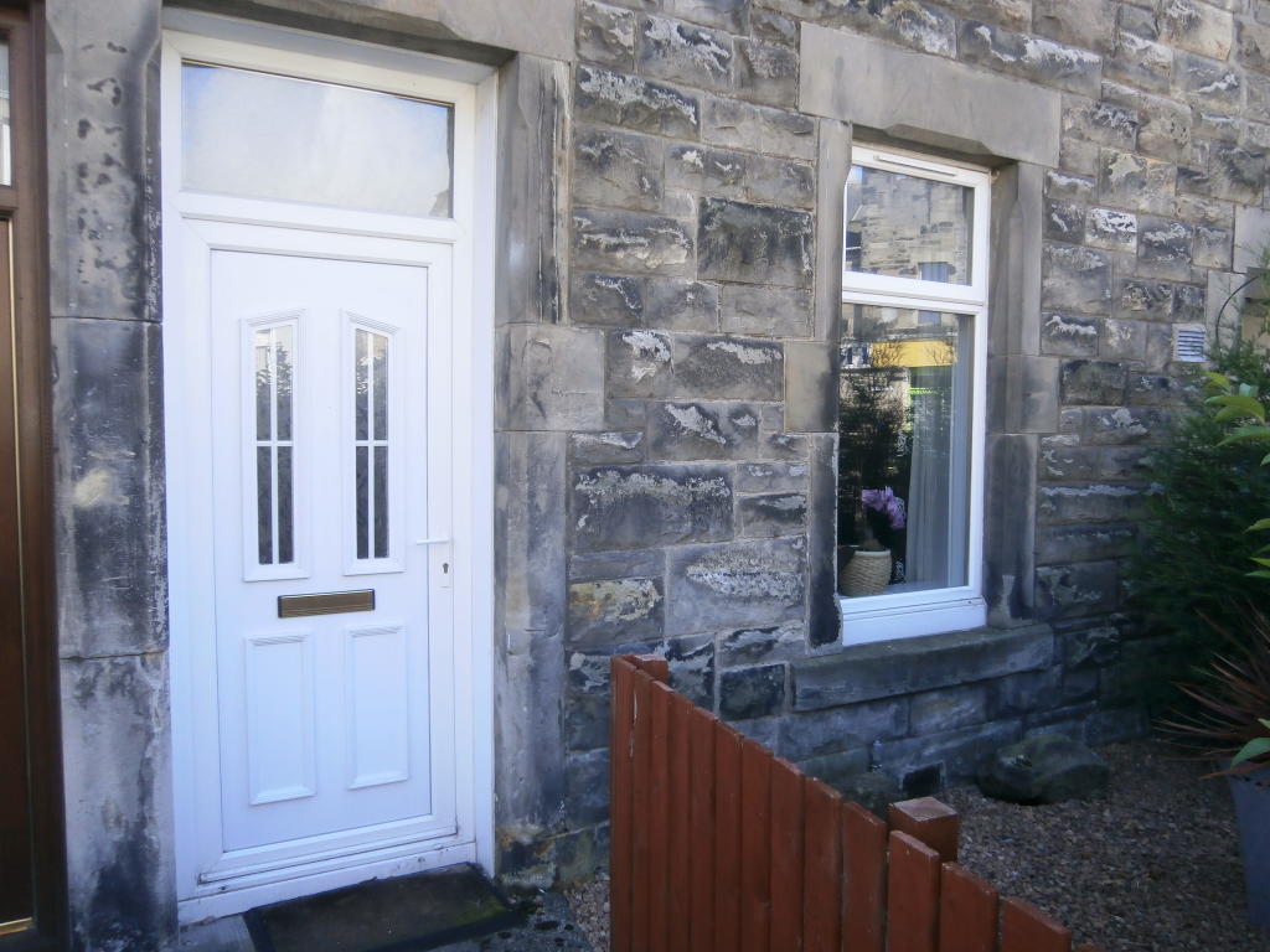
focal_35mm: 26
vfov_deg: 53.1
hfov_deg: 67.3
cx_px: 635
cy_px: 476
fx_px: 954
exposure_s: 1/250
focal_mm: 4.7
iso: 100
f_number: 2.8
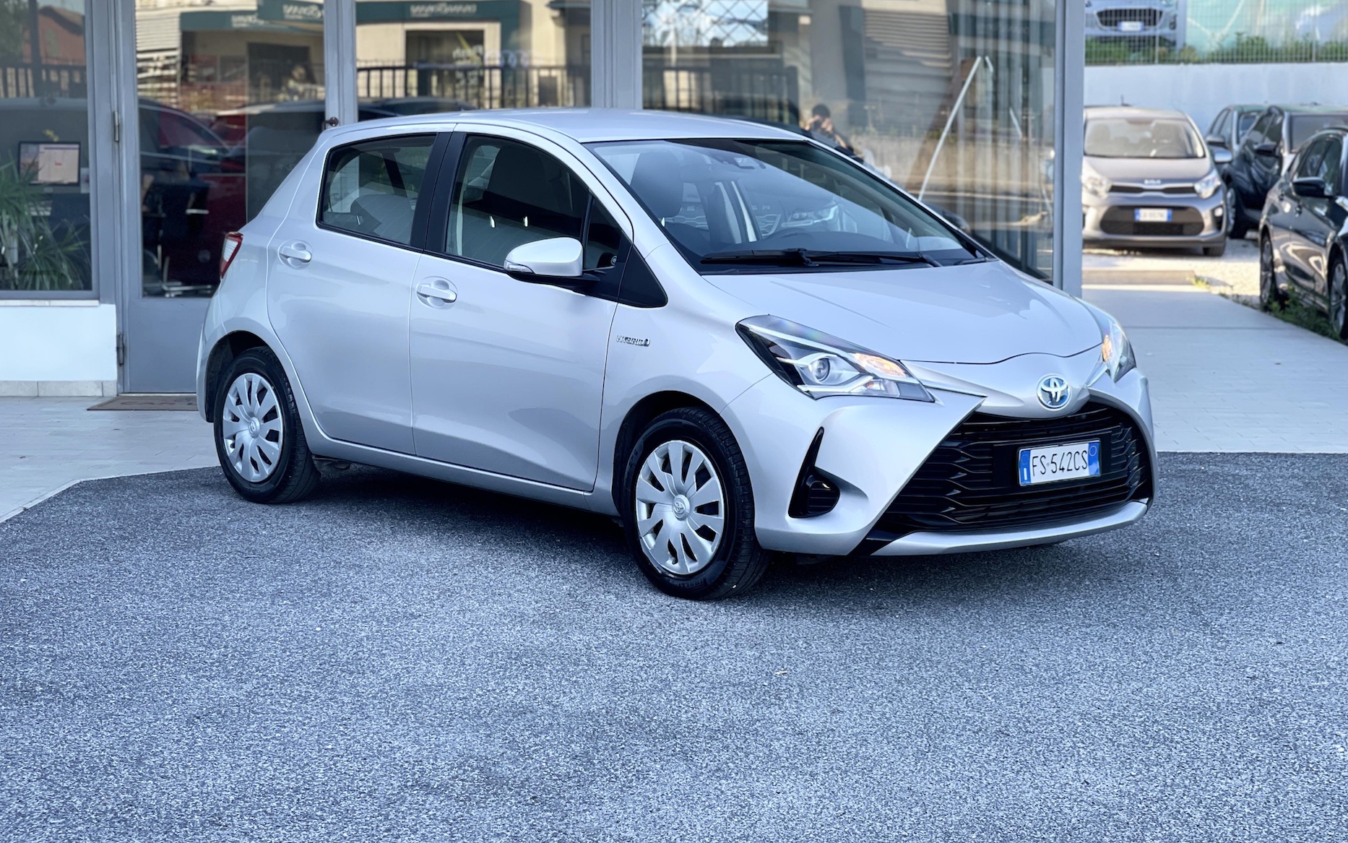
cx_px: 674
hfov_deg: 30.2
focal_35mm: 68
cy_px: 350
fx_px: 2499
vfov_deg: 19.1
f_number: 2.2
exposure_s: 1/121
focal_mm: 7.5
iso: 32
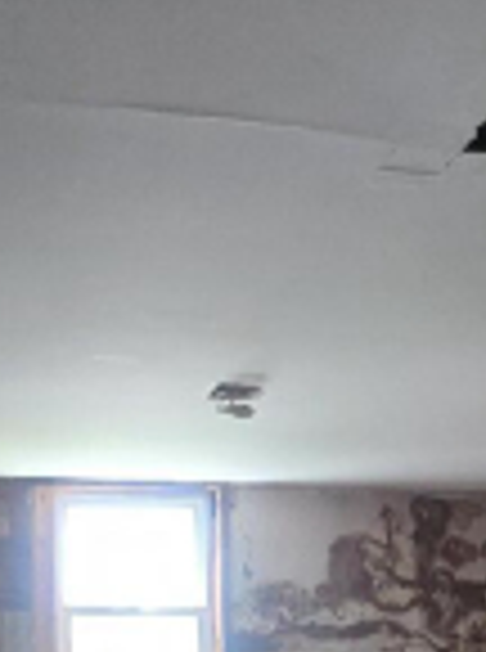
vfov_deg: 30.1
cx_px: 189
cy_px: 645
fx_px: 1128
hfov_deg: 24.3
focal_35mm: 60
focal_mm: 2.2
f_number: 2.2
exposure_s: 1/60
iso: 1000
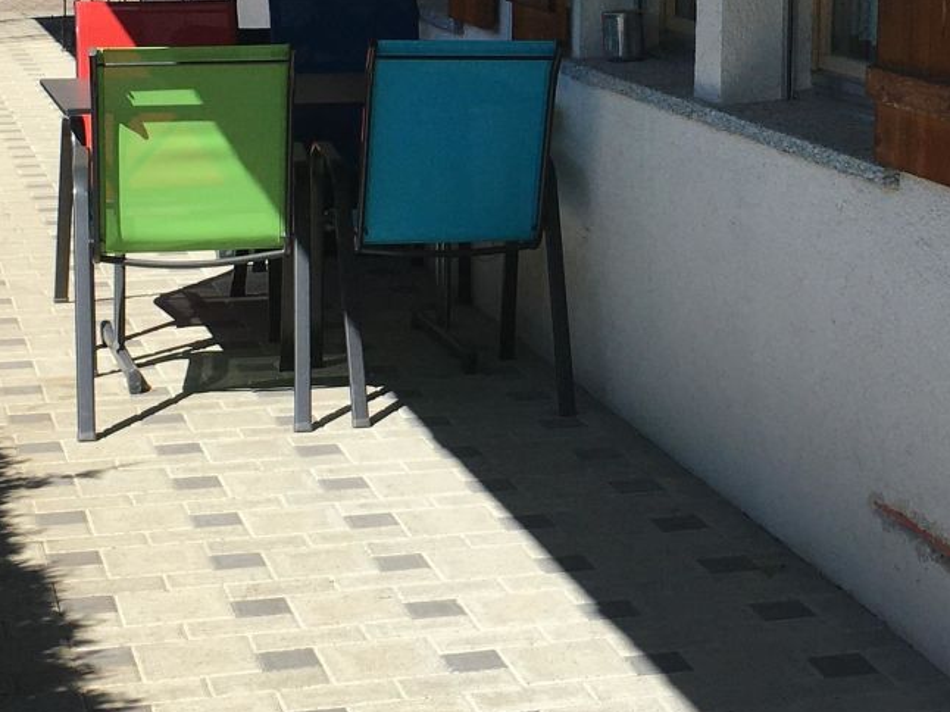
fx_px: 2524
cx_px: 647
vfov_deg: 15.9
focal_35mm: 92
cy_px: 109
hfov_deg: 21.2
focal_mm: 4.15
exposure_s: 1/1425
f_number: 2.2
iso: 25
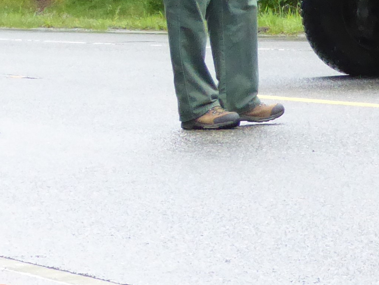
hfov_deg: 6.7
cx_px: 374
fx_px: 3208
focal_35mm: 293
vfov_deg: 5.1
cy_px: -75
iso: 800
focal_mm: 17.5
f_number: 5
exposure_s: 1/400
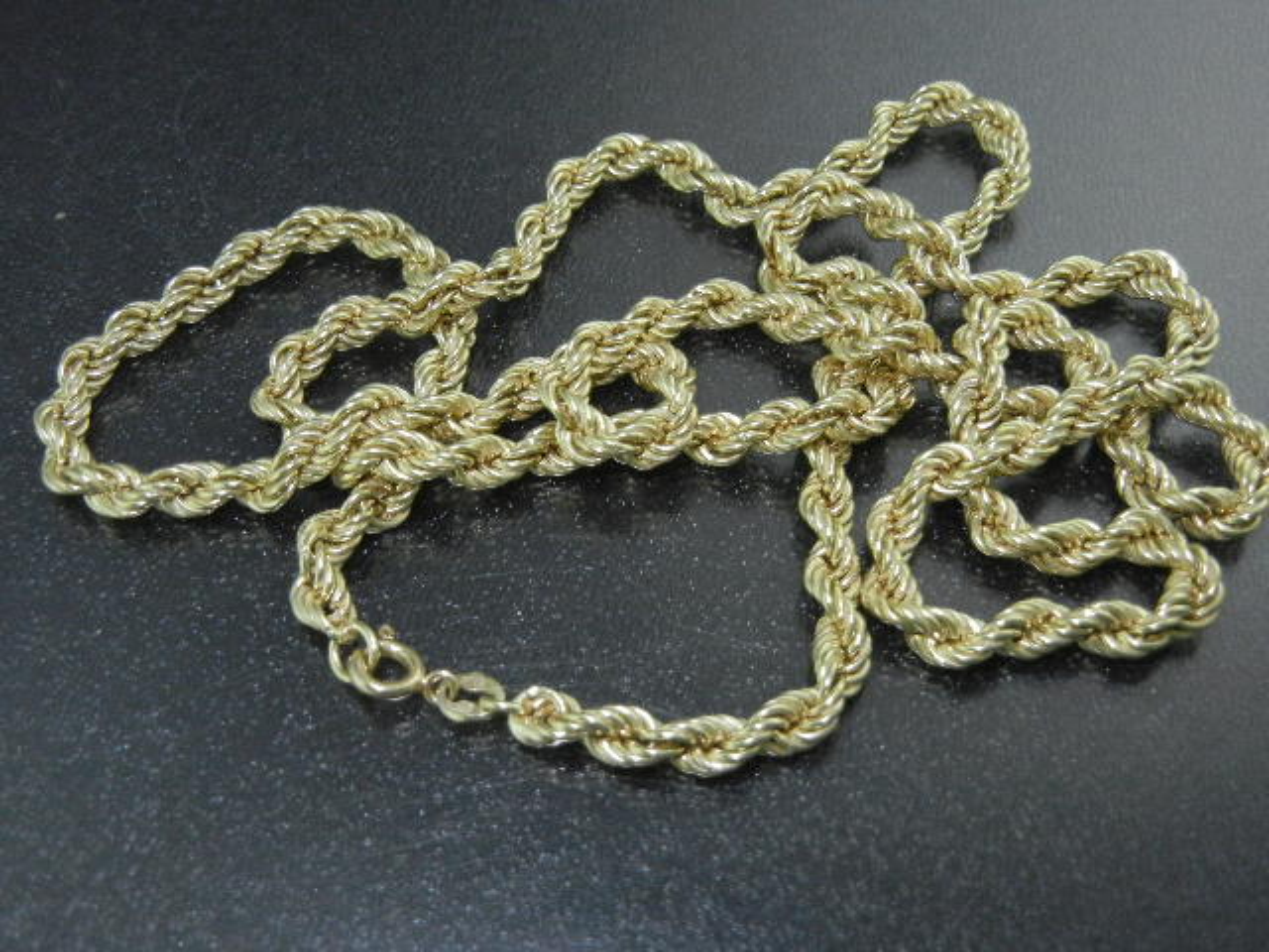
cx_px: 634
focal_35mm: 45
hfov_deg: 42.1
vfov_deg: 32.2
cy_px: 476
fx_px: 1650
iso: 800
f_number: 7.6
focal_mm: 8.1
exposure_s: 1/30
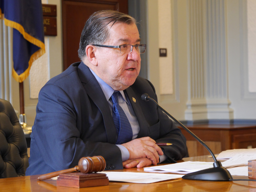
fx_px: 813
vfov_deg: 13.5
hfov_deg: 17.9
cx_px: 128
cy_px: 96
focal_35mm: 110
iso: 1600
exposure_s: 1/30
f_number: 5.1
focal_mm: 55
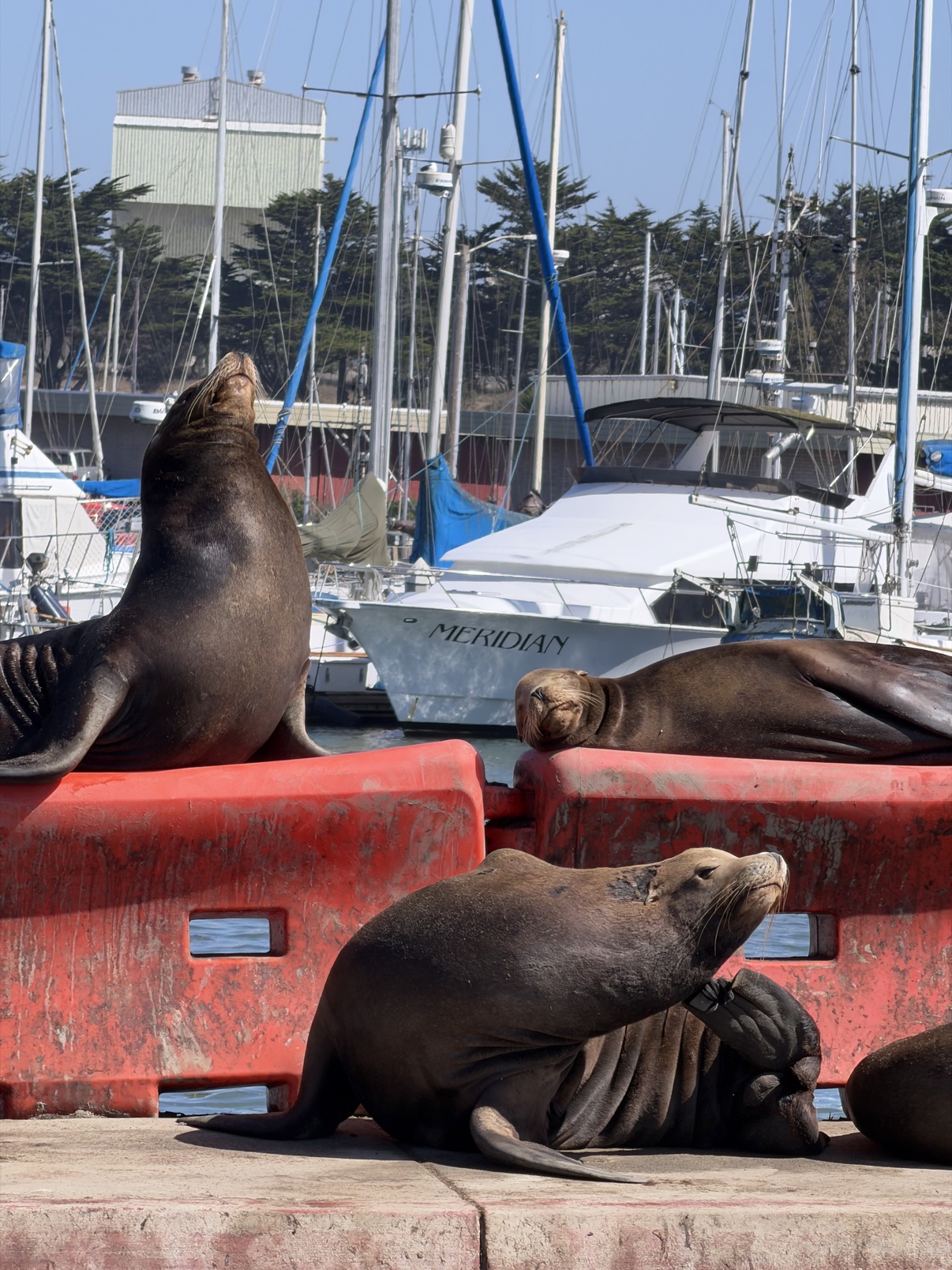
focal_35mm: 200
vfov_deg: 9.9
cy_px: 635
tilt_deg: -0.8
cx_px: 476
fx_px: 7334
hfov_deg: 7.4
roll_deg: -3.1
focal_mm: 16.89
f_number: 2.8
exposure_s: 1/542
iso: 50
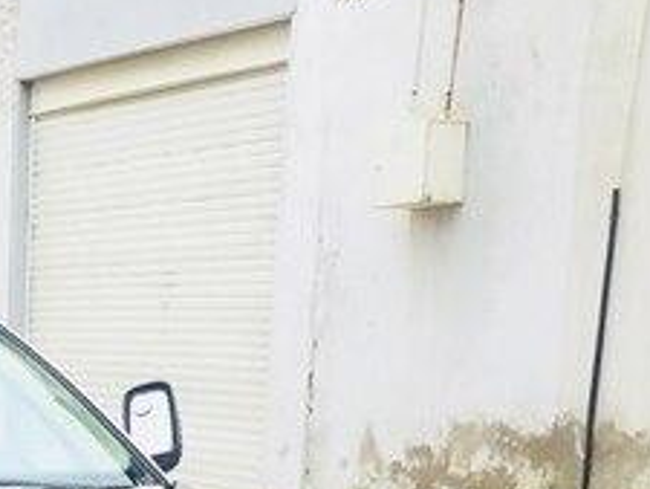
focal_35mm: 85
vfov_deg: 16.2
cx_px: -90
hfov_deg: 21.6
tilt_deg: -11.9
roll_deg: -0.3
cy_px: 681
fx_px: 1597
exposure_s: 1/33
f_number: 2.2
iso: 125
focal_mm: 4.15
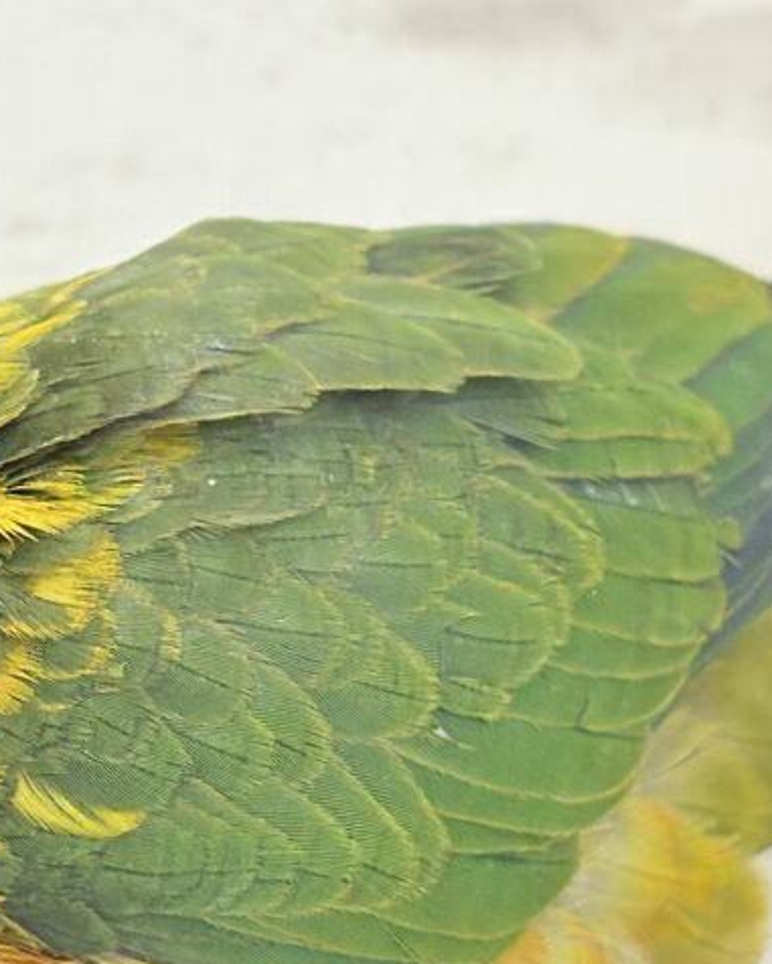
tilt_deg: -7.8
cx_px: 22
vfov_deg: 15.0
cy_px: 612
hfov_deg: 11.9
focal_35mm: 128
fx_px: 3655
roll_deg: -1.6
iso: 125
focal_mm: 5.96
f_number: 1.6
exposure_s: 1/100
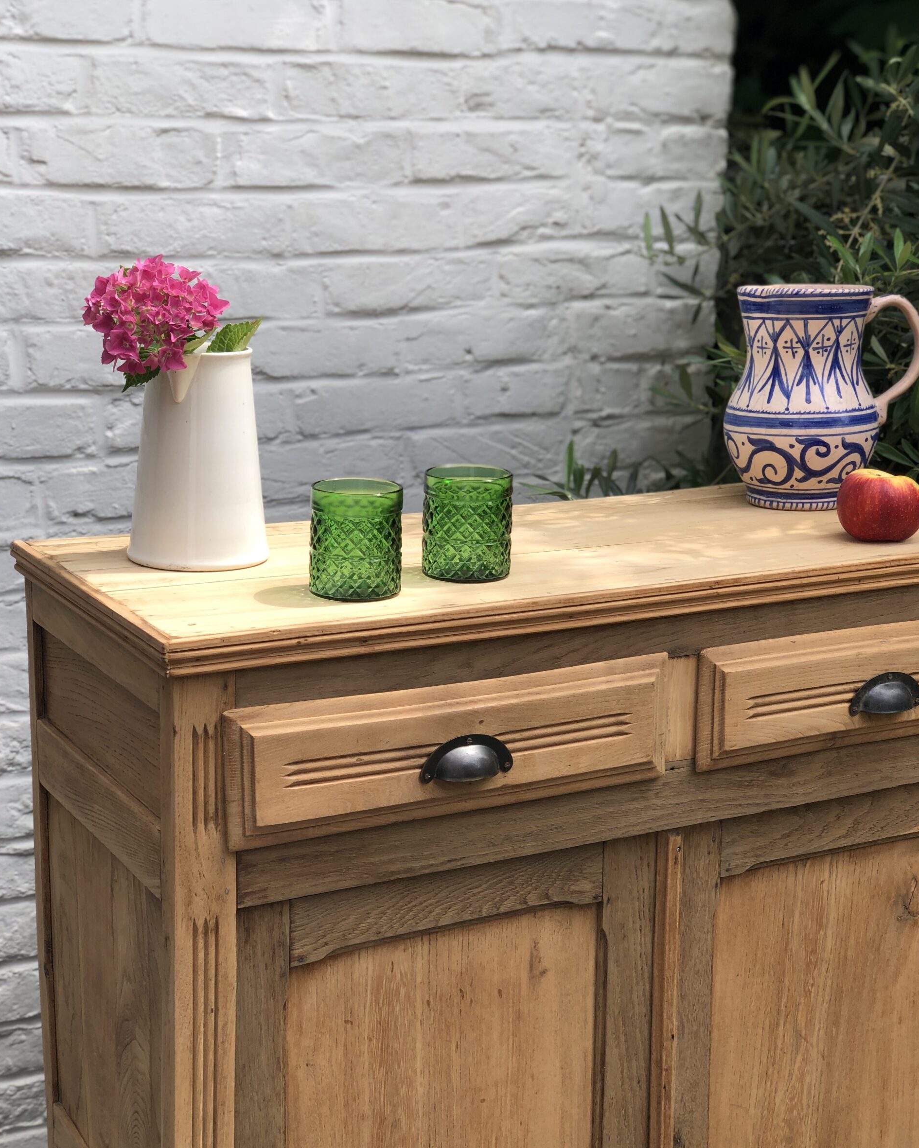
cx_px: 453
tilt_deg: -13.1
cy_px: 575
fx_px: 1870
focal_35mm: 55
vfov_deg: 34.1
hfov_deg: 27.6
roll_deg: -0.8
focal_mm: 6
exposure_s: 1/255
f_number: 2.4
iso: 16
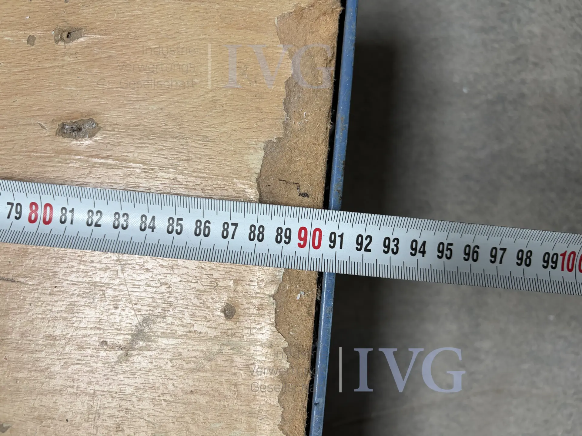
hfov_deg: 67.3
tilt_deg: -86.5
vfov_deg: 53.1
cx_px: 291
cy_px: 218
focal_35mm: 26
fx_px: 437
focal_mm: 5.96
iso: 125
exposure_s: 1/121
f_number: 1.6
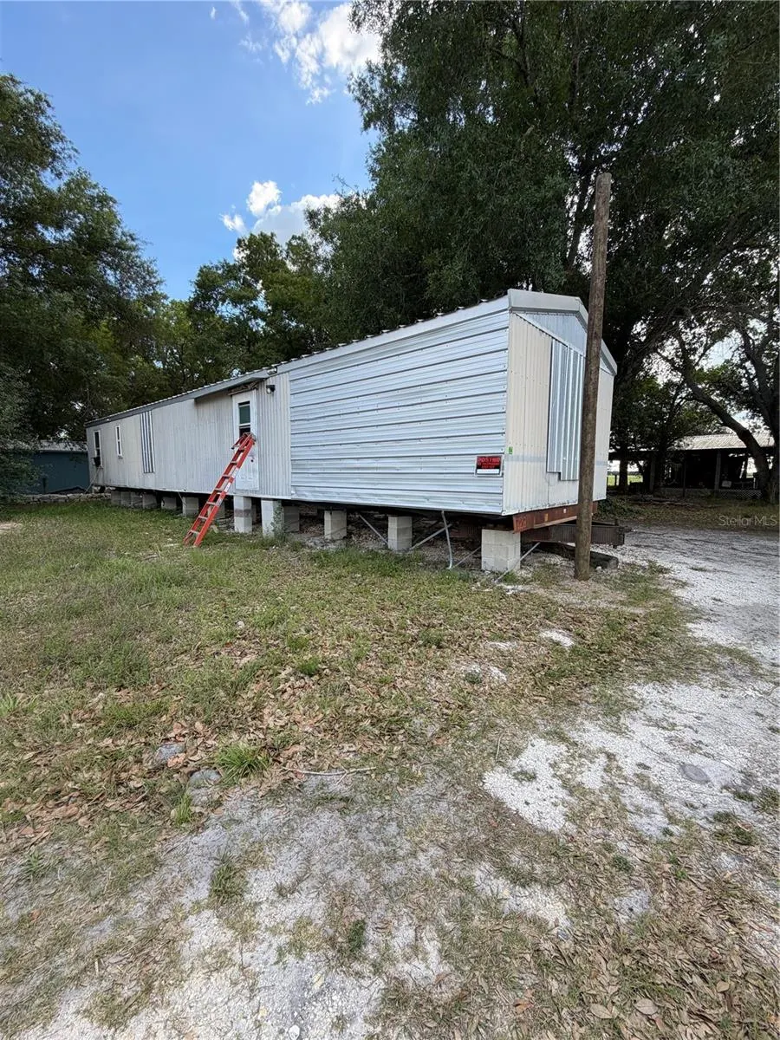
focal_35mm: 14
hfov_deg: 85.7
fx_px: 421
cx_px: 390
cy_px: 520
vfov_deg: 102.1
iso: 50
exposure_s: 1/338
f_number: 2.2
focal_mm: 2.22
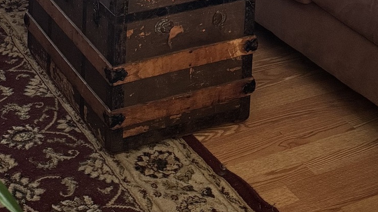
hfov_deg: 25.9
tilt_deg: -8.0
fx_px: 822
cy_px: -234
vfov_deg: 12.6
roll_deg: -1.6
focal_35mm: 82
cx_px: 195
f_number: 1.78
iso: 640
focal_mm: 6.76
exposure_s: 1/60
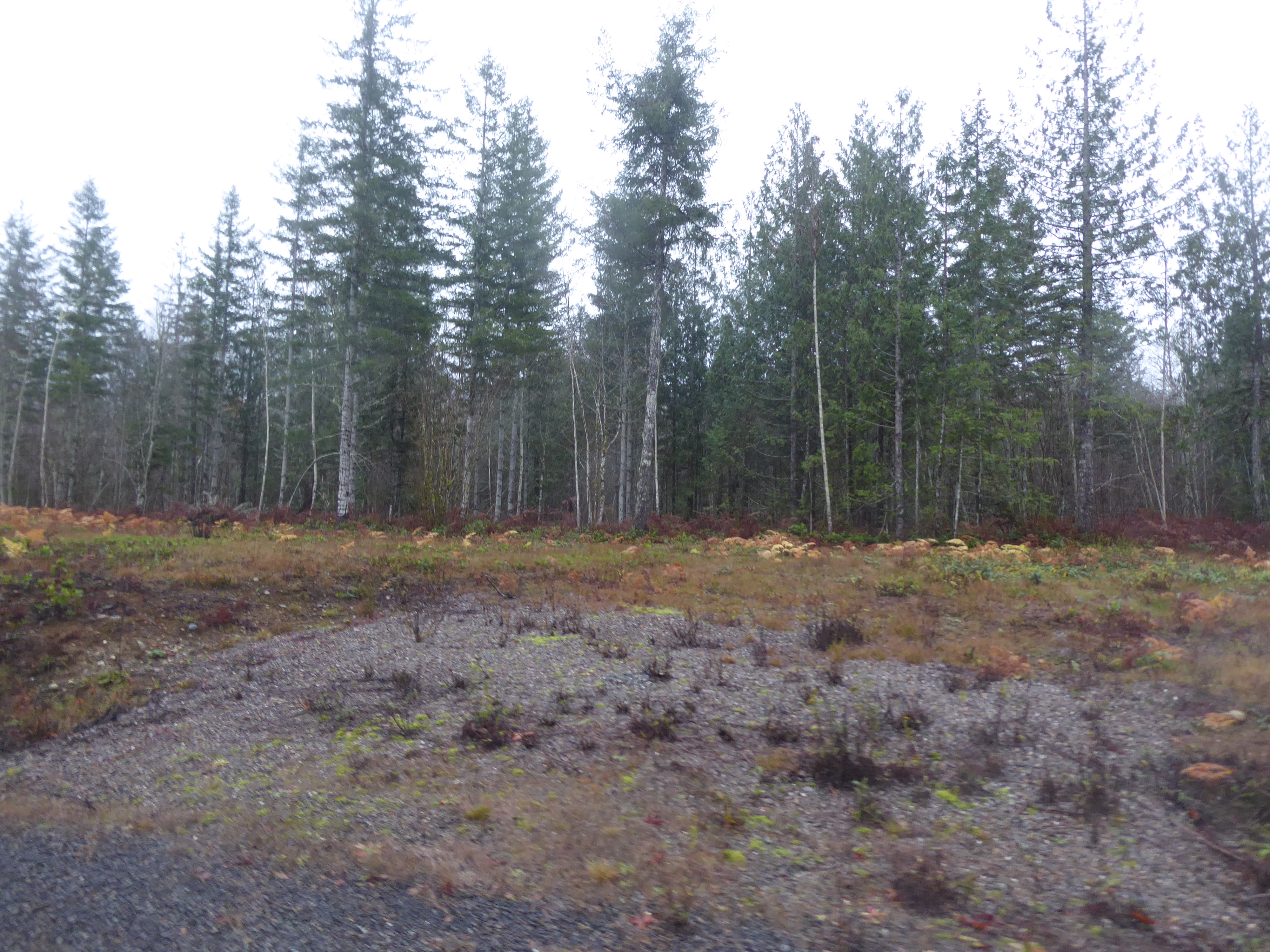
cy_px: 476
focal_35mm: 24
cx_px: 635
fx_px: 881
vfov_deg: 56.8
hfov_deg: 71.6
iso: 160
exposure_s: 1/60
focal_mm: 4.3
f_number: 3.3
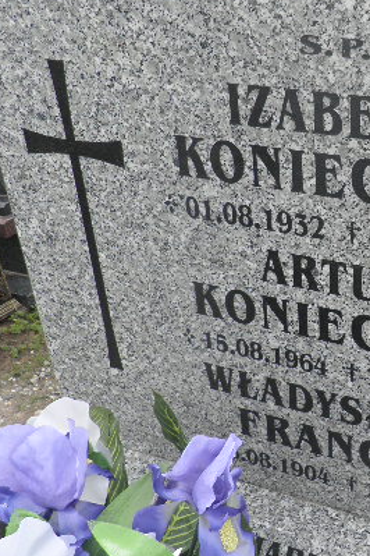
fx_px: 617
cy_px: 269
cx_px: 387
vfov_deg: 48.5
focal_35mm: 40
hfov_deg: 30.5
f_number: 8.3
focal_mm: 4.3
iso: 64
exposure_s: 1/60
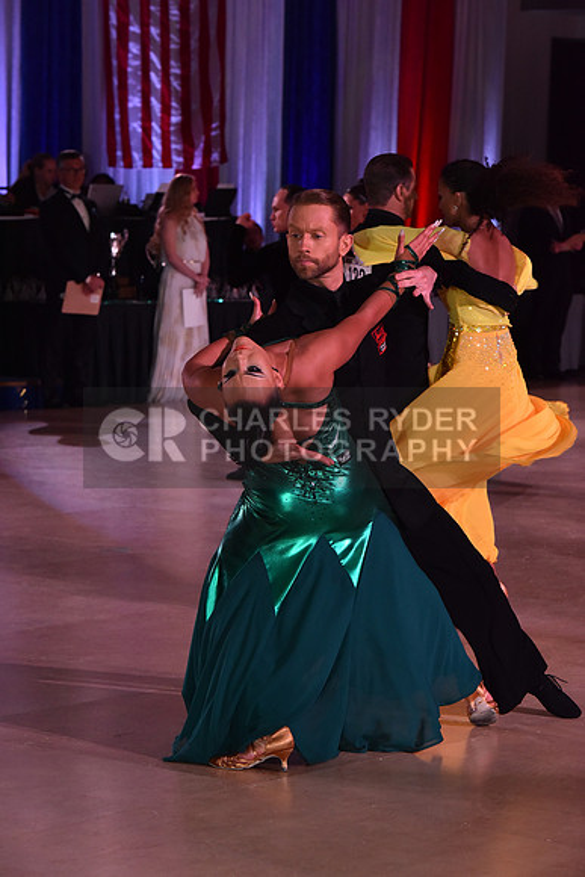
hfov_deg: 10.2
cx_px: 292
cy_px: 438
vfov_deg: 15.2
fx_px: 3288
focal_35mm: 135
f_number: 8
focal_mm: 135
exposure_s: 1/320
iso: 2500
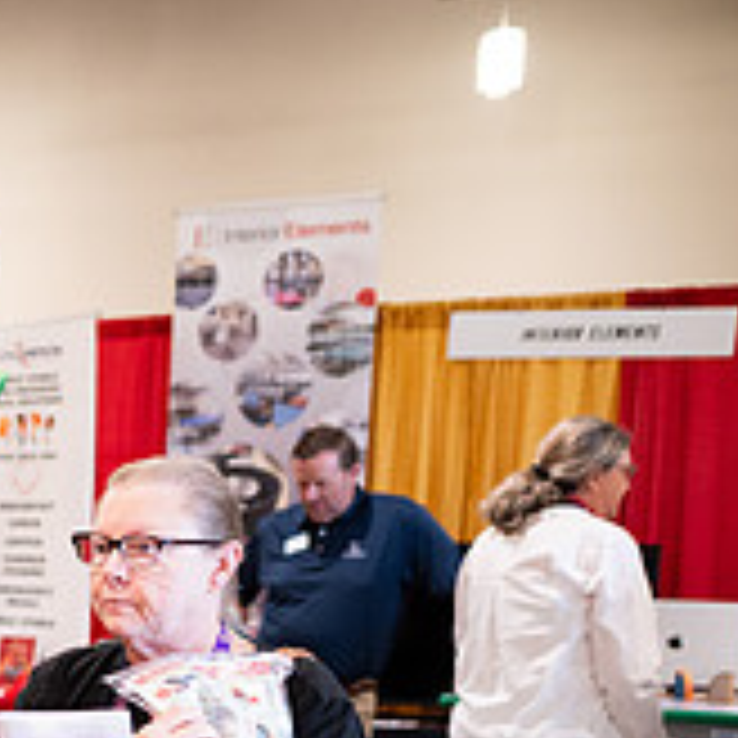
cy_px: 826
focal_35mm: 72
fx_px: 1737
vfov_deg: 22.5
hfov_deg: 21.5
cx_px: -243
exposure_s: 1/200
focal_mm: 24
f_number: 1.8
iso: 1600
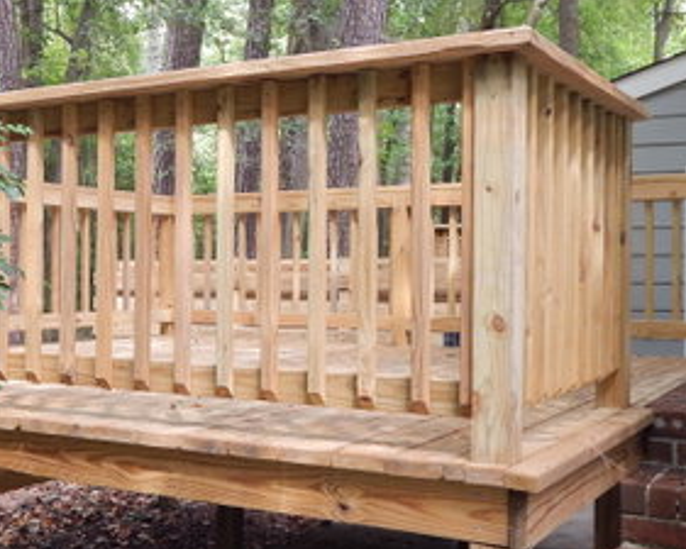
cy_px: 271
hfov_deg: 36.4
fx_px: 1036
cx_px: 245
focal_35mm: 51
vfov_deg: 29.7
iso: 125
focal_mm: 4
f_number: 3
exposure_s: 1/30
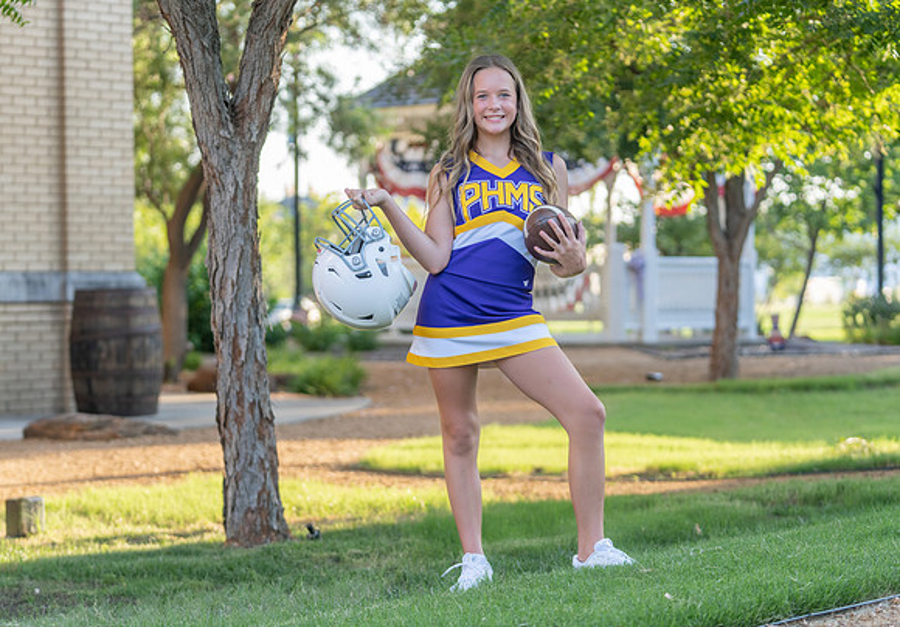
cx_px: 412
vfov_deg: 15.5
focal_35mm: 91
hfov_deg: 22.1
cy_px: 345
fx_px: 2304
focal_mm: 77
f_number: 2.8
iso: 200
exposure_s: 1/320
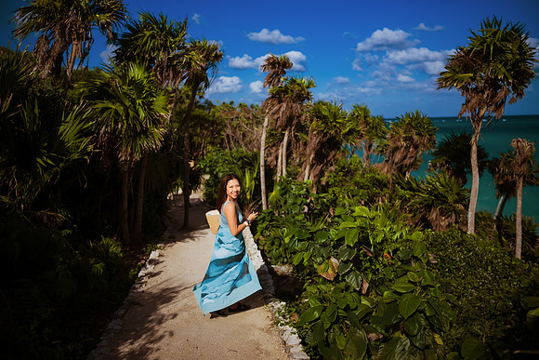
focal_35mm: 35
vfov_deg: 37.9
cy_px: 180
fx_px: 524
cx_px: 270
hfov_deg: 54.4
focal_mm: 35
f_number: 1.8
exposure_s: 1/6400
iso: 100
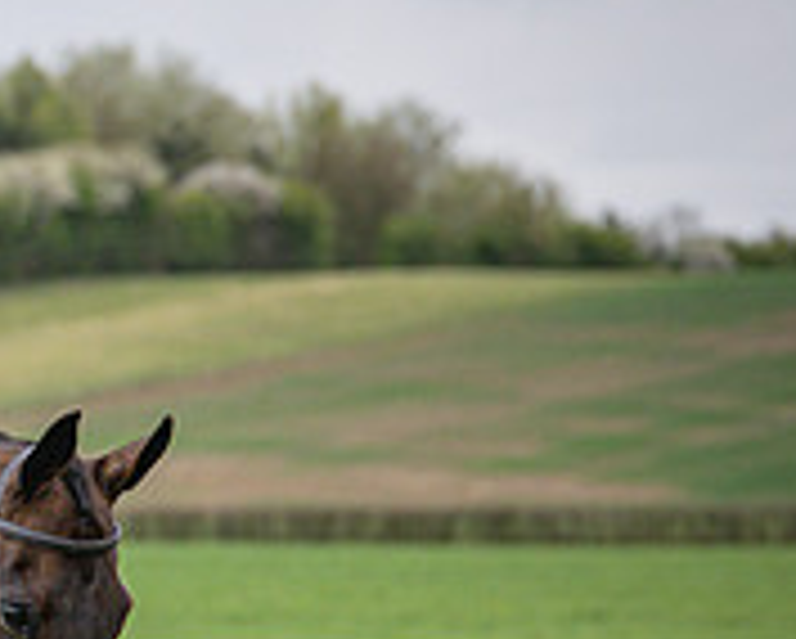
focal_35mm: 409
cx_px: -347
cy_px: 779
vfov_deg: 3.8
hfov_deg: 4.7
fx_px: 9646
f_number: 3.2
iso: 400
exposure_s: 1/1600
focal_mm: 82
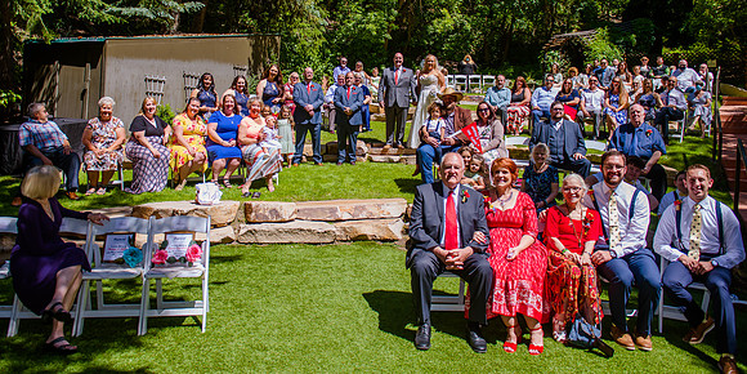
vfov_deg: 37.5
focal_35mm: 28
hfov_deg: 68.9
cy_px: 121
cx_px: 347
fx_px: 544
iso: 160
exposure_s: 1/1000
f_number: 3.5
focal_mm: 24
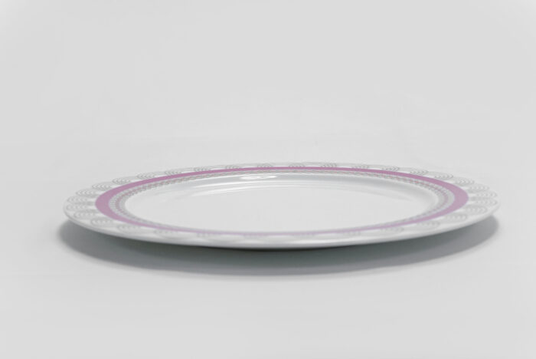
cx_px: 268
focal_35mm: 70
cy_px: 180
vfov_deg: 19.5
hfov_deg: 28.8
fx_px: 1043
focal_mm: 70
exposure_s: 1/100
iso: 3200
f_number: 13
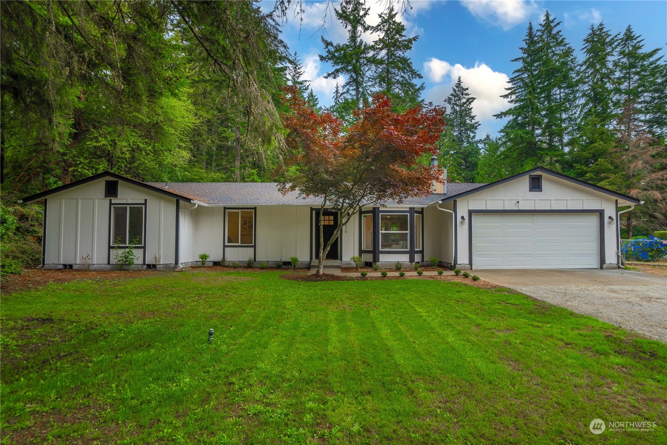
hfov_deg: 90.0
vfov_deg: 67.4
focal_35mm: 18
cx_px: 334
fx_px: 334
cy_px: 222
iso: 80
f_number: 7.1
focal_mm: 18
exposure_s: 1/50
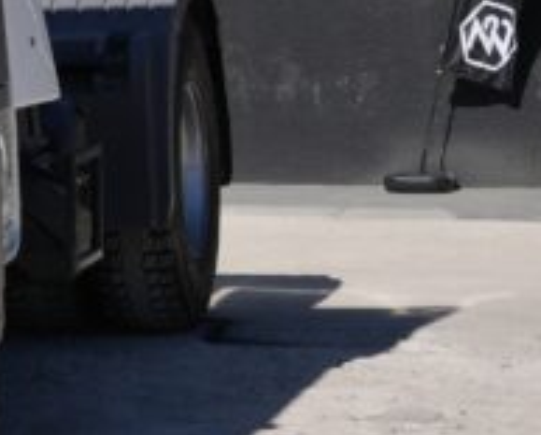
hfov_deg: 10.2
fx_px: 2846
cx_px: -463
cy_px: -173
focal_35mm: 177
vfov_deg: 8.6
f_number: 8
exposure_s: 1/500
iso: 100
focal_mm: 23.8
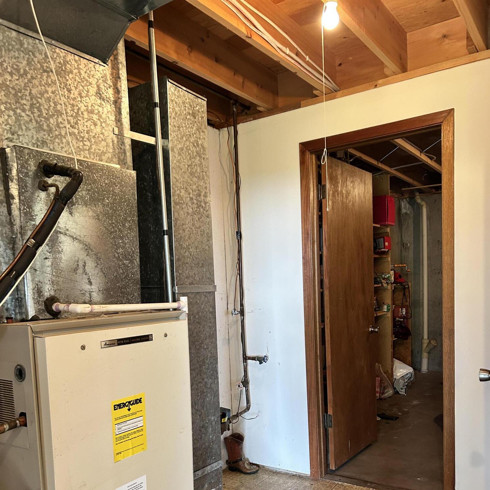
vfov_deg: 51.5
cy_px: 328
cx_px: 246
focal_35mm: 31
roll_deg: +2.1
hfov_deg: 52.5
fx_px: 496
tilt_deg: -3.8
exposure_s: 1/60
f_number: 1.5
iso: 200
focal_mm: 5.7
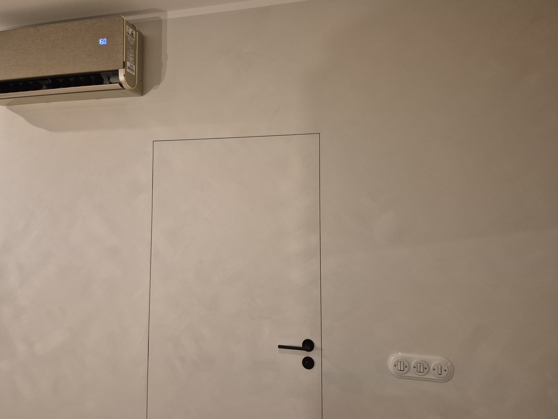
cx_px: 255
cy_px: 192
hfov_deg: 69.3
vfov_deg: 54.8
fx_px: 403
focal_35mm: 25
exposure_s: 1/100
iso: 1000
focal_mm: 5.4
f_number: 1.8
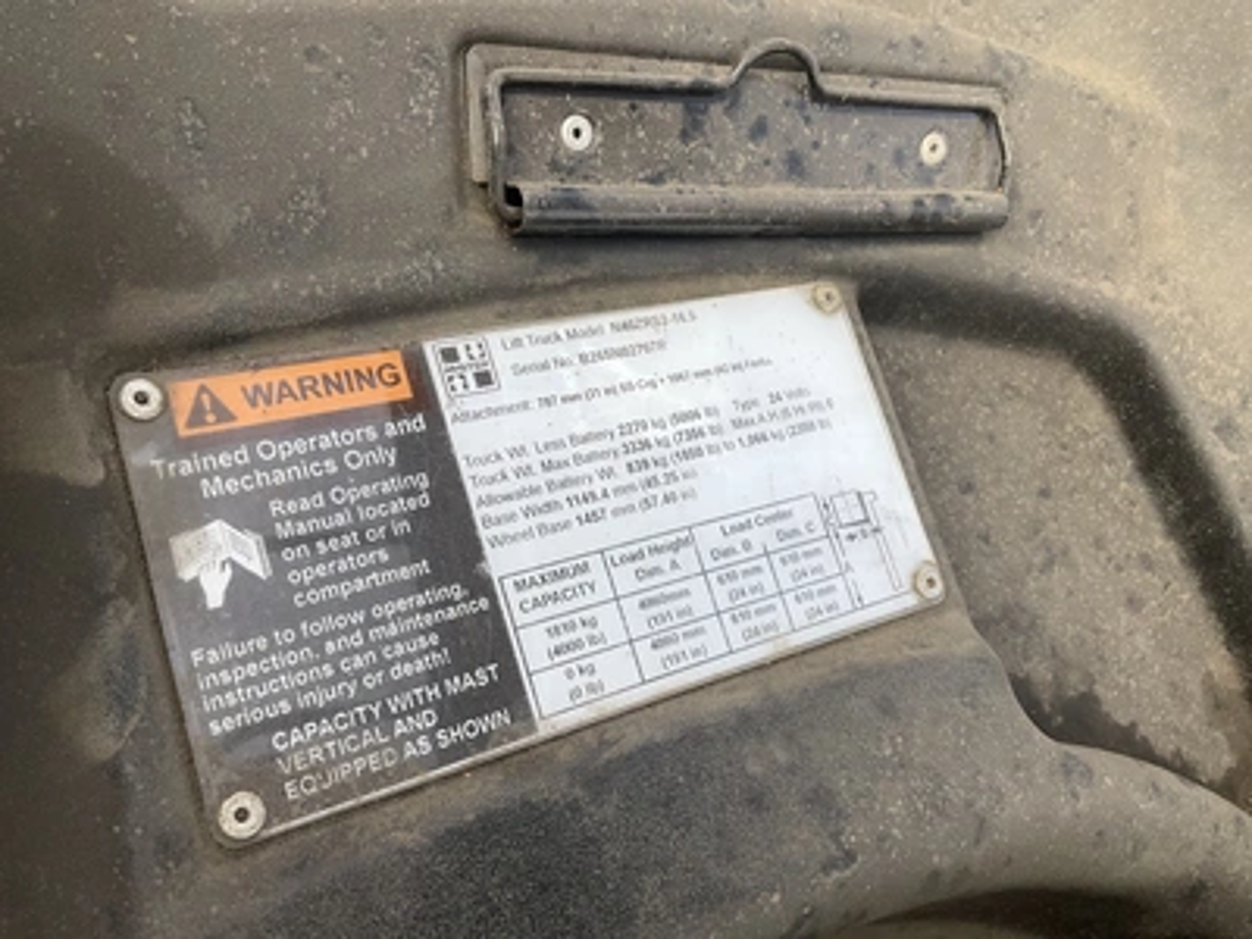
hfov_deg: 61.7
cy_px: 470
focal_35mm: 29
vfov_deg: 48.2
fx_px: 1049
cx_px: 626
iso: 25
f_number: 1.8
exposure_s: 1/446
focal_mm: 3
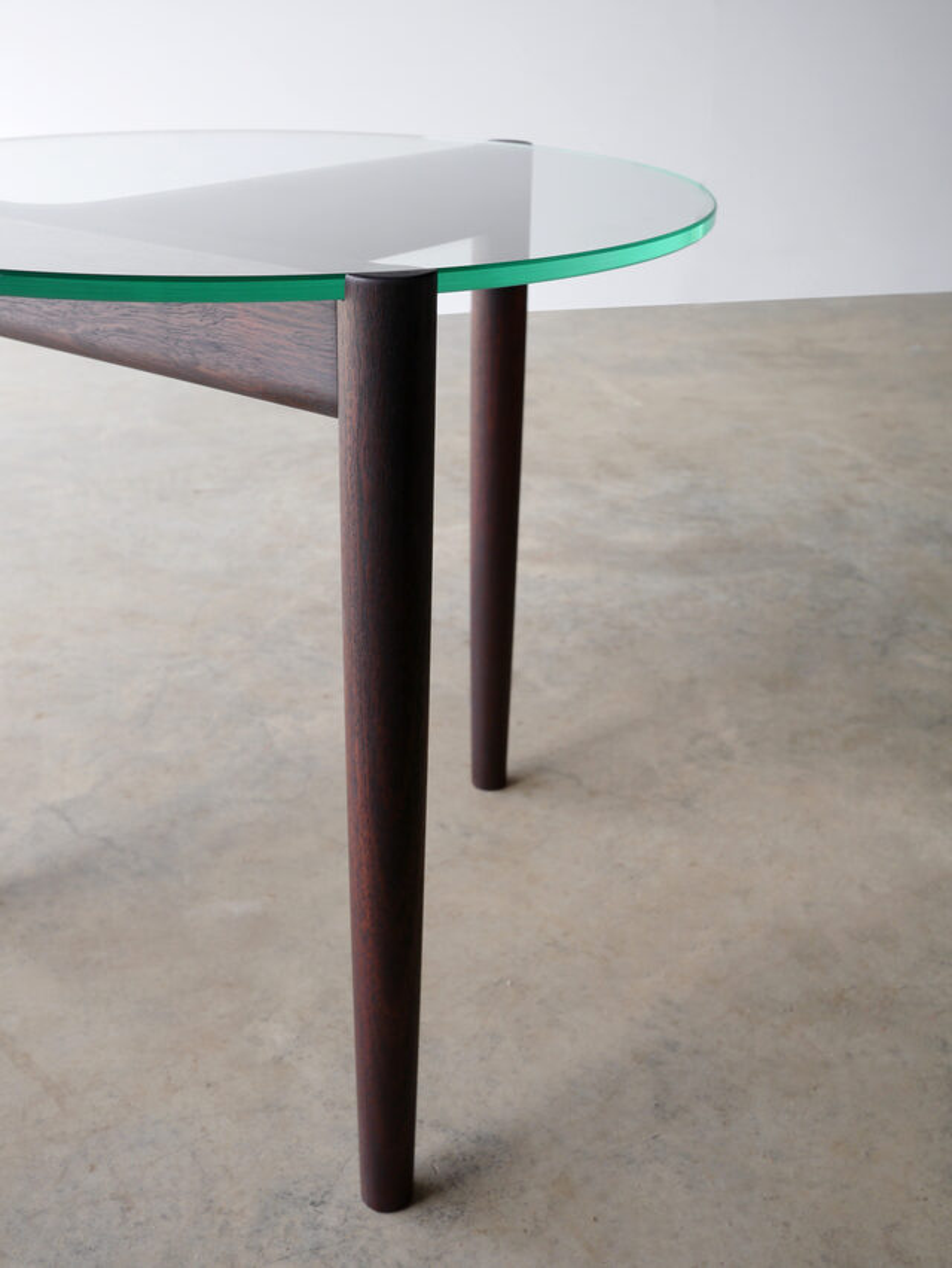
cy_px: 634
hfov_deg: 36.0
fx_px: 1465
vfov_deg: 46.8
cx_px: 476
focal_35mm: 40
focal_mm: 20
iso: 160
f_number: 5.6
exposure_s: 1/30
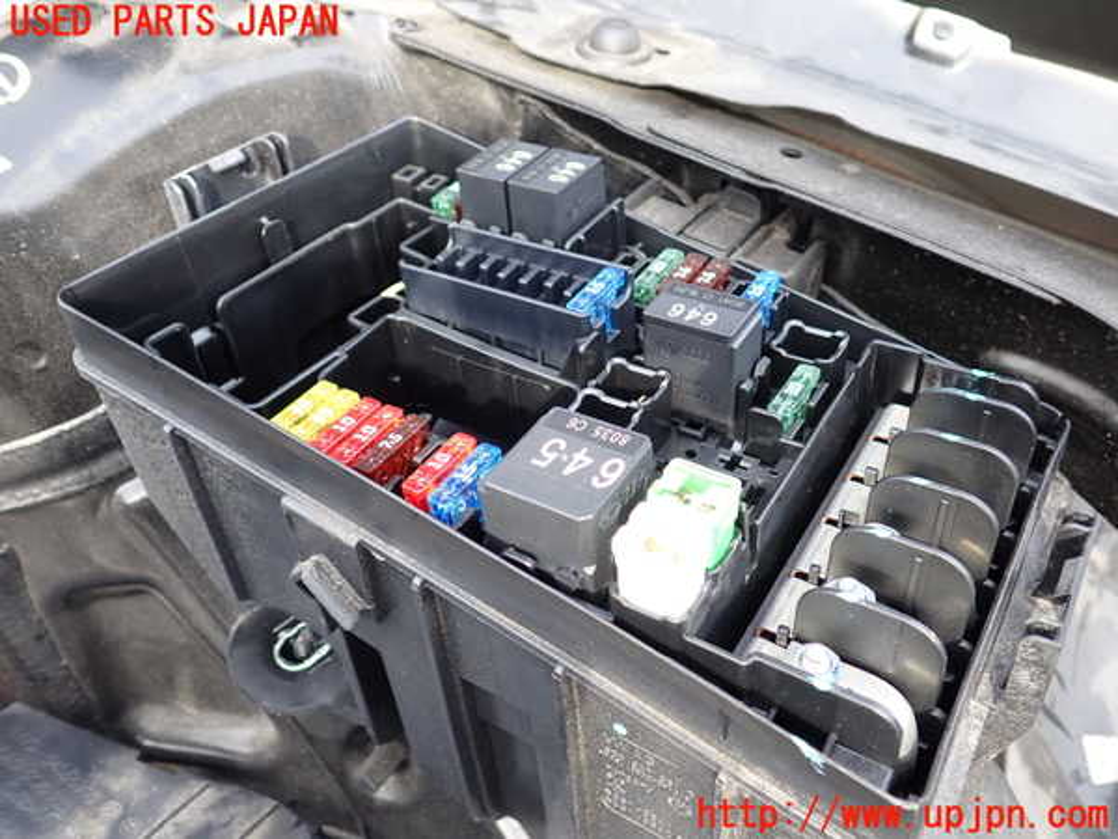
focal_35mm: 30
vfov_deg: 46.8
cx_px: 559
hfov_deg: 60.0
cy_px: 420
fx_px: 969
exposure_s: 1/125
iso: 125
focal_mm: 5.4
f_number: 2.3
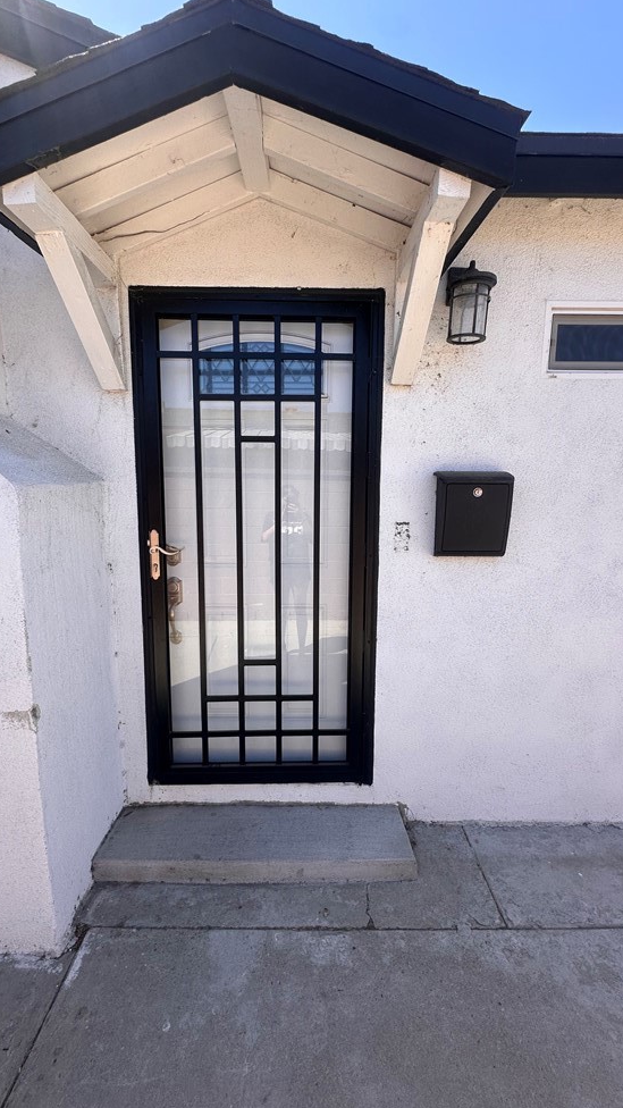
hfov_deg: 67.1
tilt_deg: -4.9
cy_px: 557
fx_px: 470
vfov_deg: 99.4
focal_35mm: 16
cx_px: 311
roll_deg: -2.4
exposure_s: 1/759
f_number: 2.2
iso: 40
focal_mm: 2.22
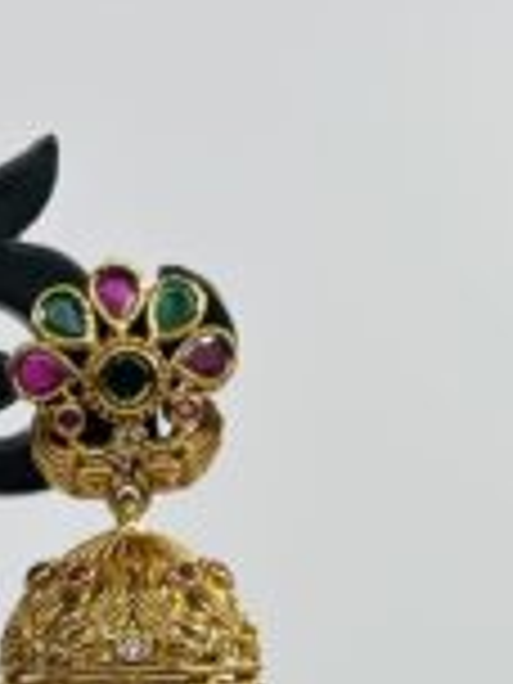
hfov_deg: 8.3
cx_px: -180
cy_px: 950
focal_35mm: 177
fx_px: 3497
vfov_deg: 10.8
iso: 80
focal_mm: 6.86
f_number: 1.78
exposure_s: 1/1541
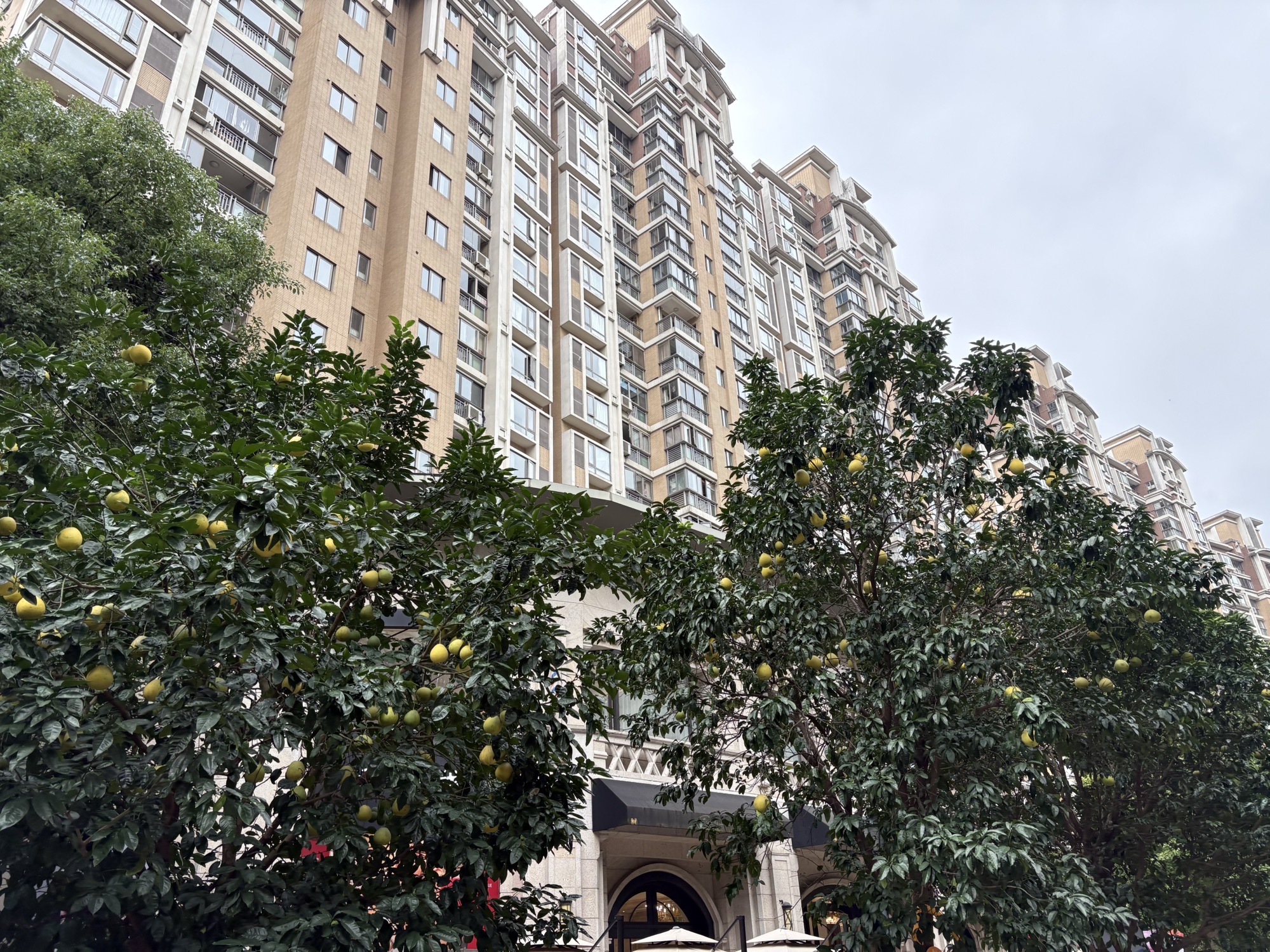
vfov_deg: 53.1
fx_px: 954
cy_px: 476
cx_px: 635
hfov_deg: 67.3
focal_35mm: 26
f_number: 1.6
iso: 64
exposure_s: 1/244
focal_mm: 5.96
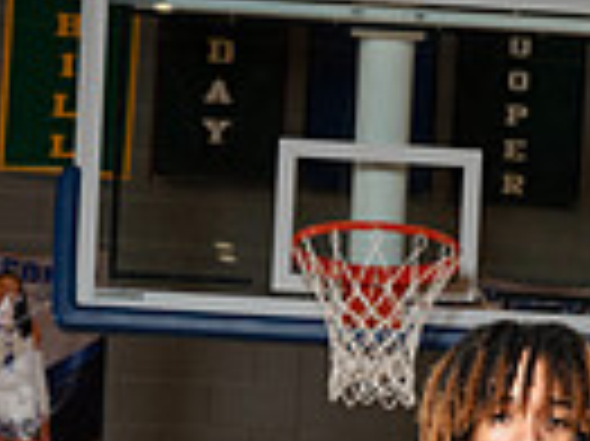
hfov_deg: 12.7
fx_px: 2639
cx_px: 450
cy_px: 968
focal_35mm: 155
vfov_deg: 8.9
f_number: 5.6
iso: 400
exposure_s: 1/250
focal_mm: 47
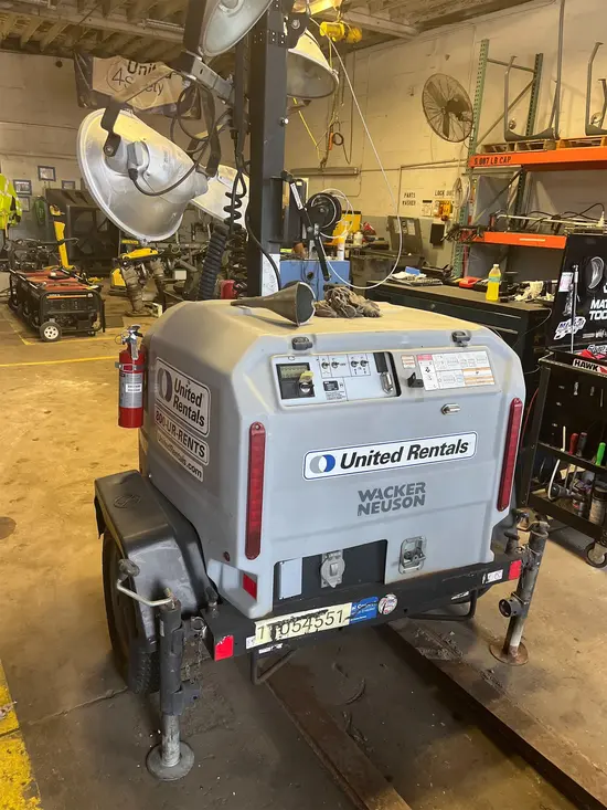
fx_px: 608
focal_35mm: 26
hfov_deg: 53.1
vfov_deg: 67.3
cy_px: 405
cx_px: 304
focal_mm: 5.1
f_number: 1.6
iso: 250
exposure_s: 1/60
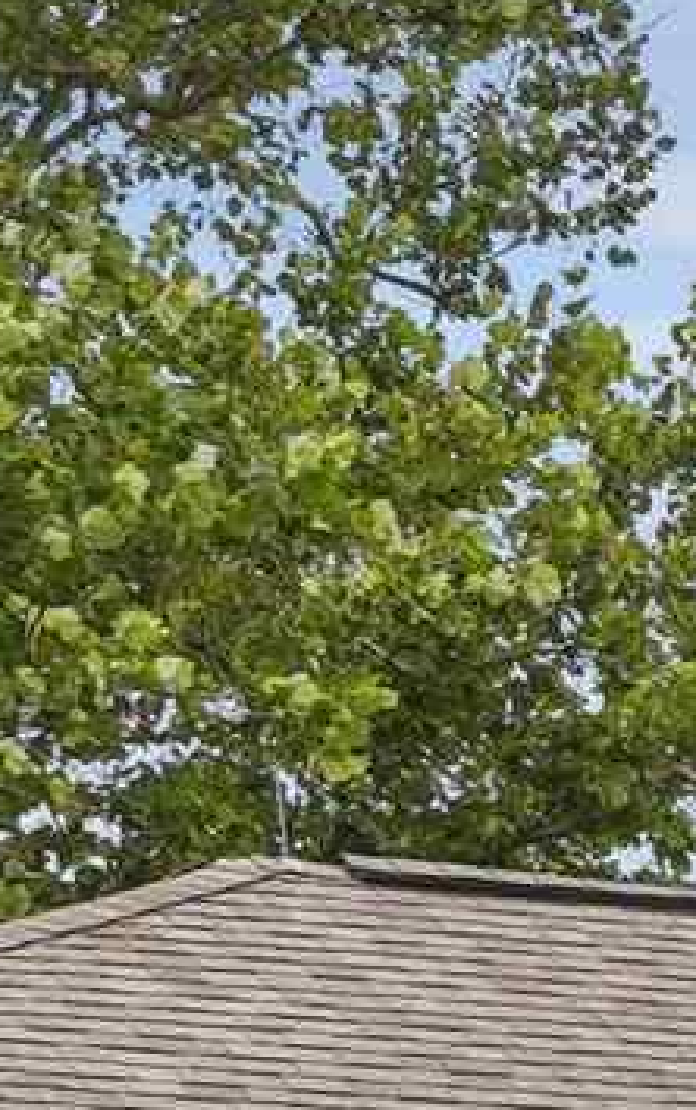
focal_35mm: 265
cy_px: 1916
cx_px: 2257
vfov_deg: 7.7
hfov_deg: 4.7
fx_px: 8023
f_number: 9
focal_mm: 30
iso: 400
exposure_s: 1/800
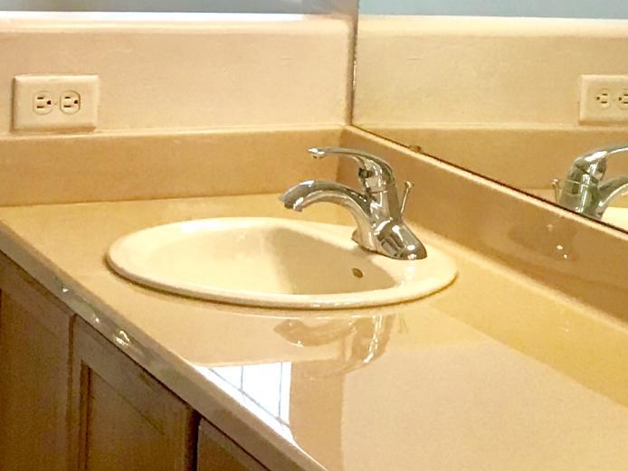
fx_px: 2196
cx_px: 503
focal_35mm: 121
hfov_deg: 16.2
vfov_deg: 12.2
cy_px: 91
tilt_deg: -6.2
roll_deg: -3.8
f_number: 1.8
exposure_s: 1/30
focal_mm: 3.99
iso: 32
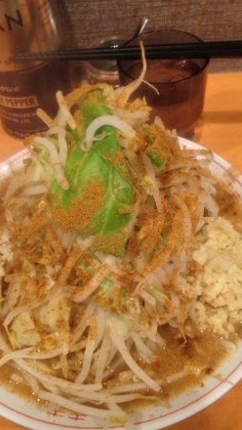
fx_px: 444
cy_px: 217
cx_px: 106
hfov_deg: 30.4
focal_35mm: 39
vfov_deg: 51.6
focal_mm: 4.28
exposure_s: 1/20
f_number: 2.4
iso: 250
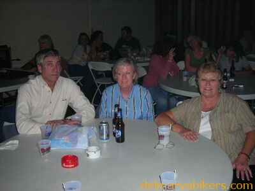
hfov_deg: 45.8
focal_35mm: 41
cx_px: 128
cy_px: 96
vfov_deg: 35.1
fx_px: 302
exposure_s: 1/60.1
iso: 107
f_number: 3.3
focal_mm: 6.8
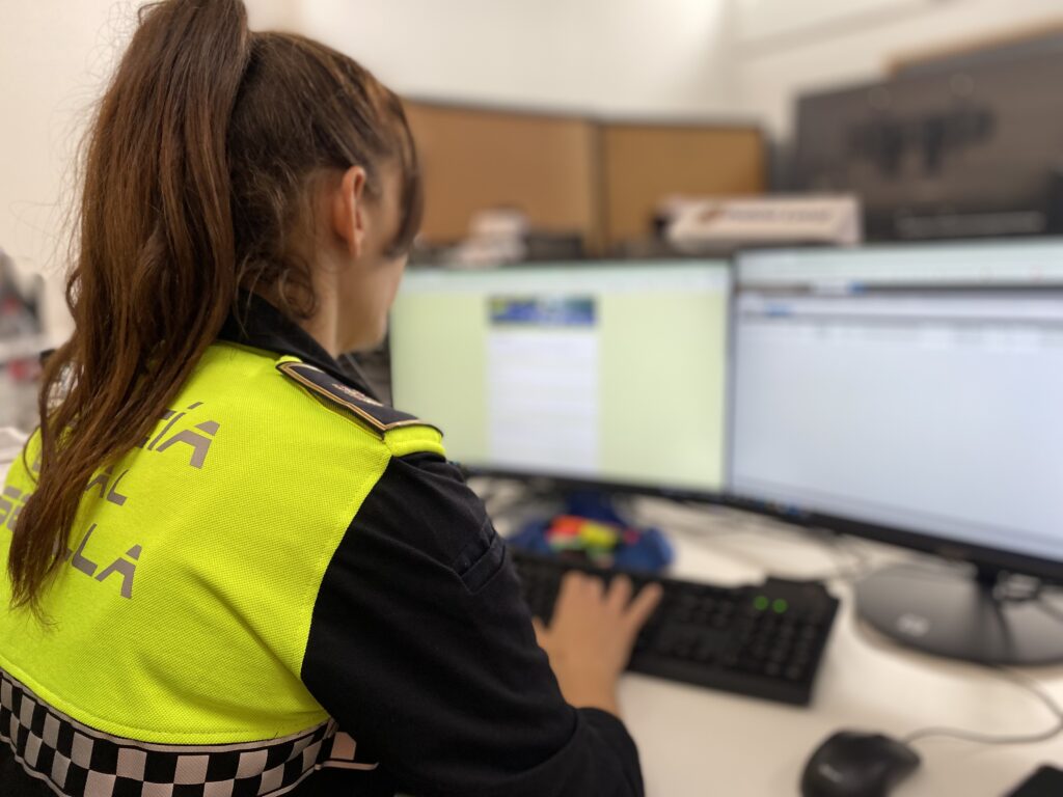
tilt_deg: -11.8
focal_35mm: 26
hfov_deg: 67.3
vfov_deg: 53.1
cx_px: 532
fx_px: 798
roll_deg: +4.3
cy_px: 398
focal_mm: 4.25
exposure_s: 1/100
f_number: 1.8
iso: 100
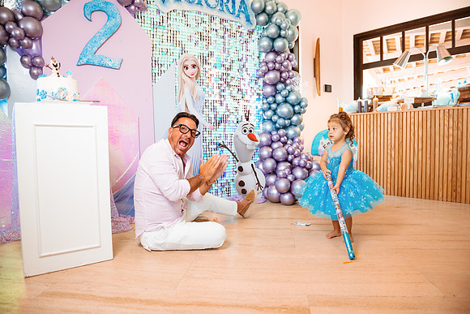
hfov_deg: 73.7
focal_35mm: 24
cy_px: 157
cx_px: 235
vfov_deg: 53.2
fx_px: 313
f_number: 3.5
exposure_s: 1/400
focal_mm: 24
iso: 800
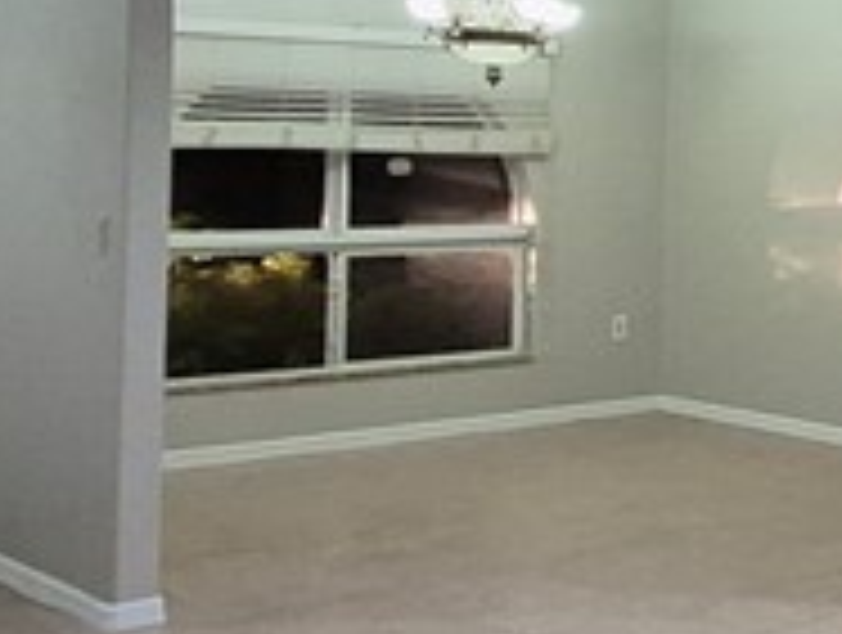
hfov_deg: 23.1
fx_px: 1730
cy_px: 175
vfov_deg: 20.7
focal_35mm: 71
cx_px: 1198
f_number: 2.2
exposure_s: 1/60
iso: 800
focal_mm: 1.74
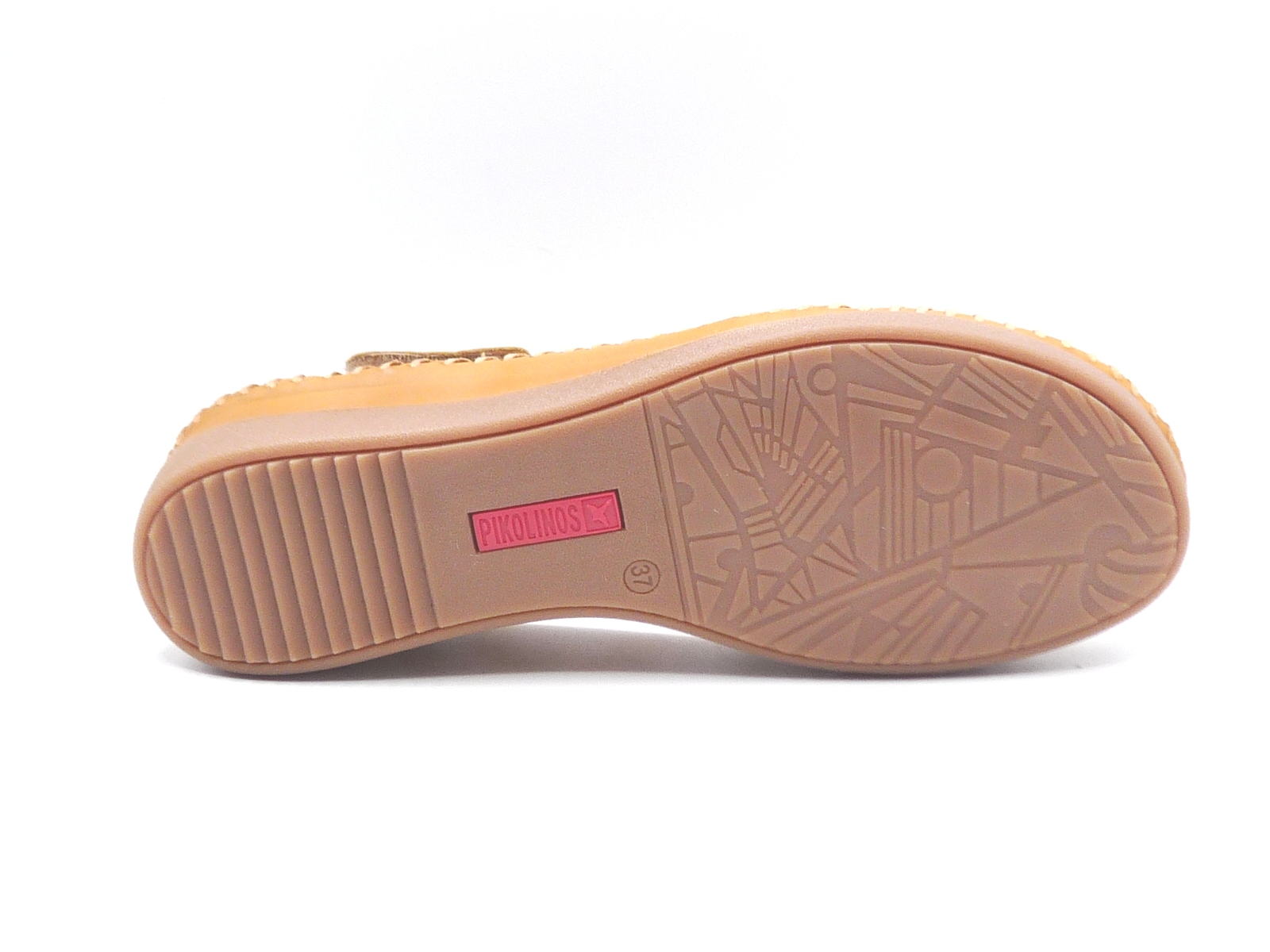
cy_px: 476
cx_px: 635
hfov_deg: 38.2
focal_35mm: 50
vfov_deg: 29.1
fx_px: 1834
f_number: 4
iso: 100
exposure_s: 1/160
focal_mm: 5
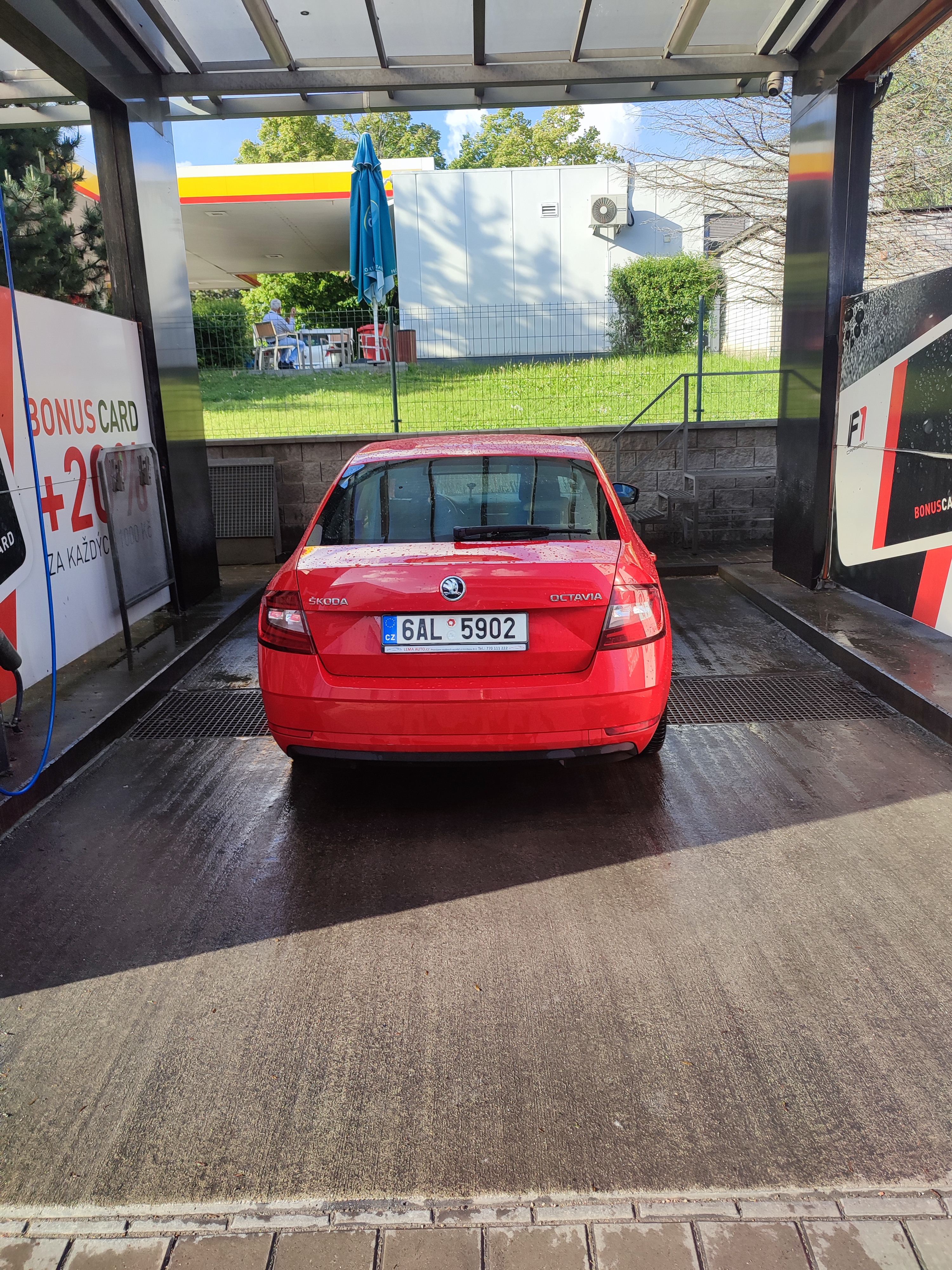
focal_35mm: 25
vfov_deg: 69.4
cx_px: 476
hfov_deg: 54.9
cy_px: 635
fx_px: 917
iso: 50
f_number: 1.9
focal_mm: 6.04
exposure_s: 1/276
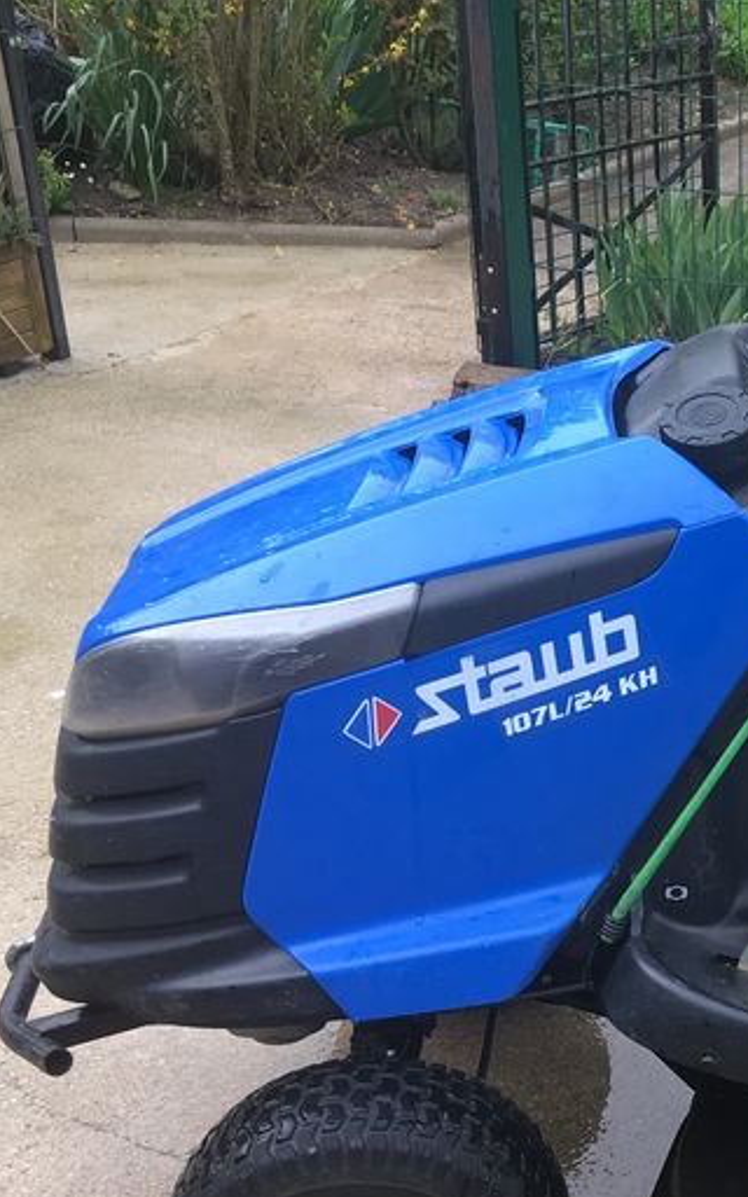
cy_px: 874
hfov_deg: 19.4
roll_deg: -5.0
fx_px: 1957
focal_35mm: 60
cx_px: 1052
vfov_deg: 33.4
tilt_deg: -28.6
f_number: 2.2
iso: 25
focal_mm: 4.15
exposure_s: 1/100
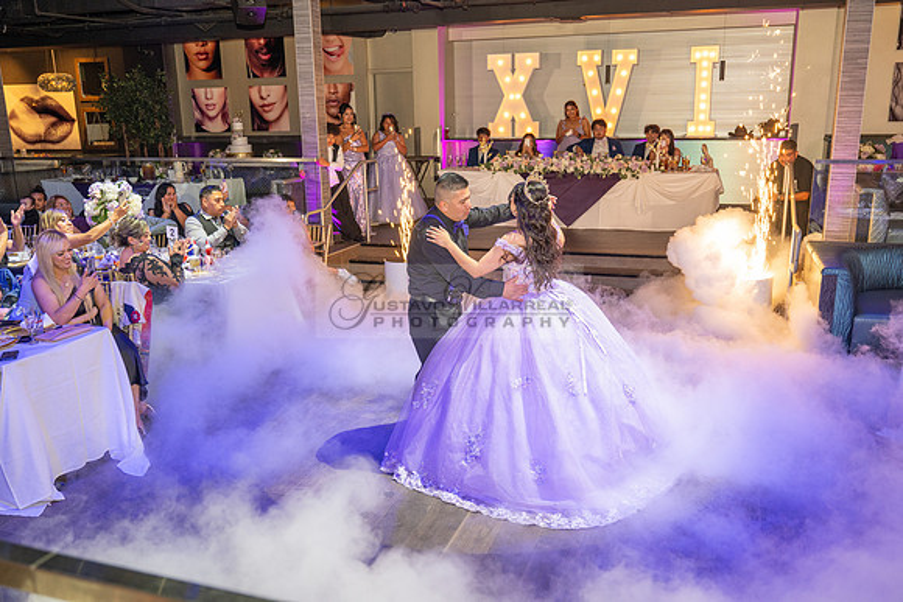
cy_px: 301
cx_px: 452
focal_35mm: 31
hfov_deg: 60.3
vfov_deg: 42.3
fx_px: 778
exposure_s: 1/125
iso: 1000
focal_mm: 31
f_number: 3.5
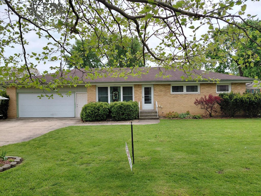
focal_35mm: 25
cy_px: 98
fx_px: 188
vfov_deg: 54.9
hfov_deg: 69.4
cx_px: 130
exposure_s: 1/1571
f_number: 1.8
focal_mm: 4.69
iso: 50
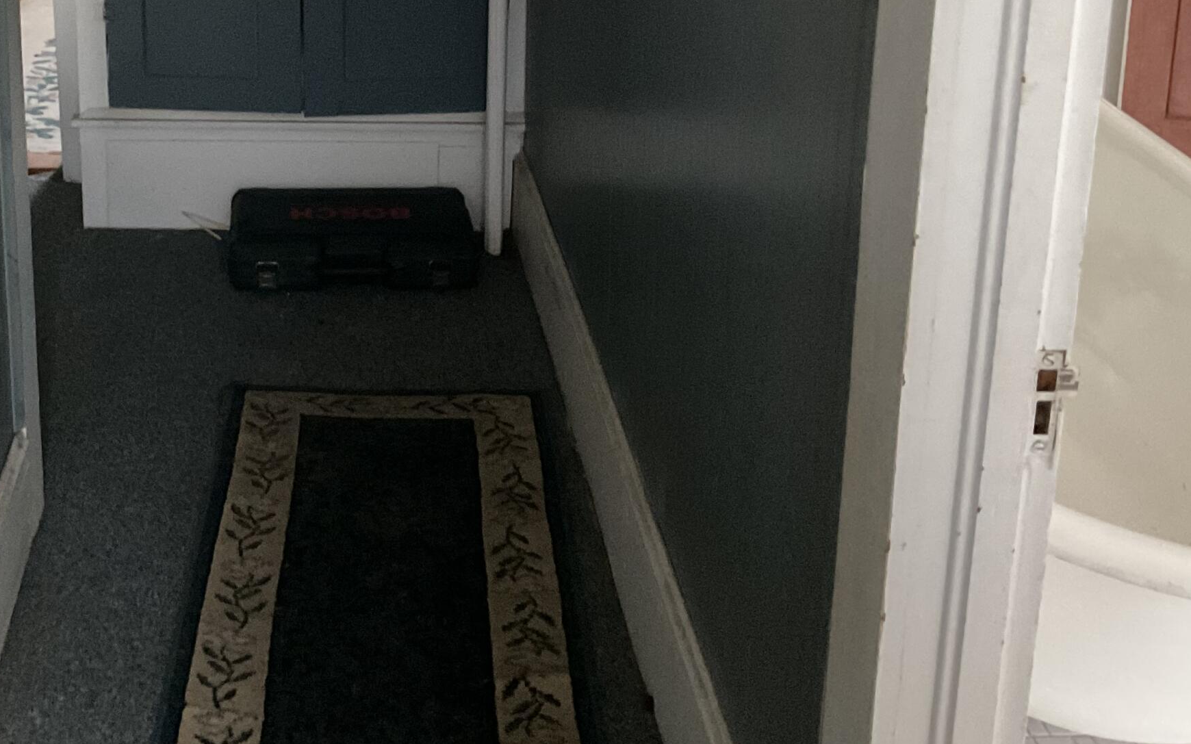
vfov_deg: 23.4
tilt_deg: -15.3
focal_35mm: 53
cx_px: 308
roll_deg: +0.7
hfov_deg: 37.3
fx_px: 1720
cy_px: 11
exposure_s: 1/24
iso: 500
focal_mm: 3
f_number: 1.8
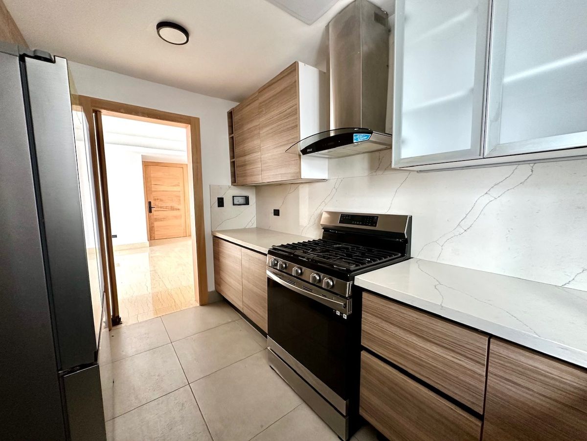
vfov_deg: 85.7
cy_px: 220
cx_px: 294
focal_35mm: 14
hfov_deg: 102.1
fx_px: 237
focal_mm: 2.22
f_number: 2.2
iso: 320
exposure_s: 1/72
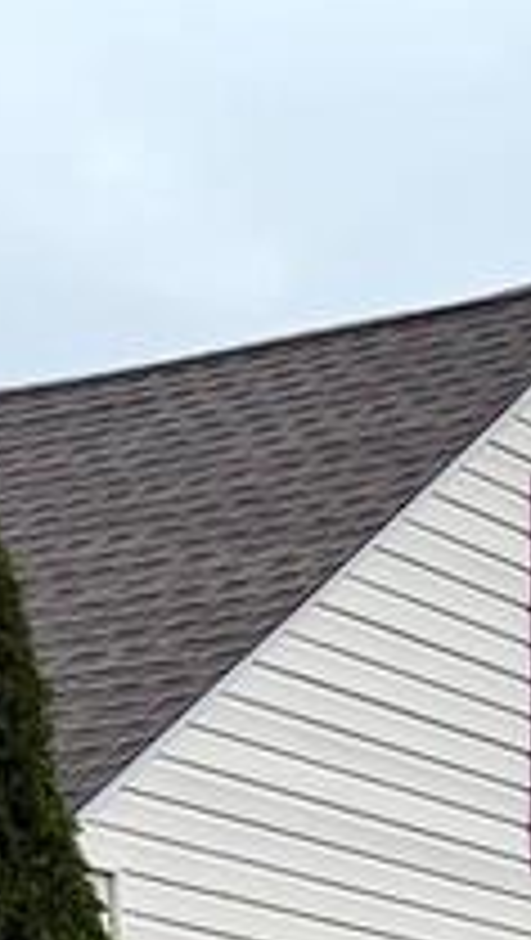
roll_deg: -0.9
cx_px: 1008
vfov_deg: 14.6
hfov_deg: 9.0
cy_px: 1700
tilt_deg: -4.5
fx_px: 3195
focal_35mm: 128
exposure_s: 1/1075
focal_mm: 6.76
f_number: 1.78
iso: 80
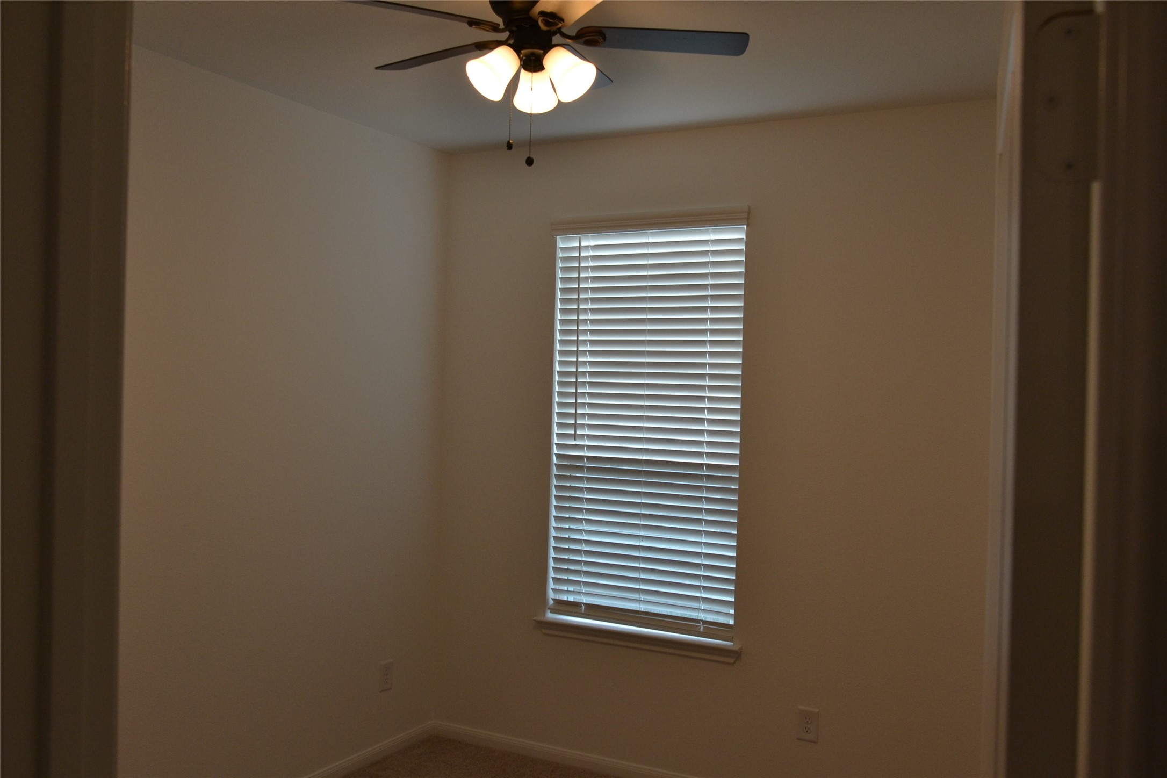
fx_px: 972
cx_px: 584
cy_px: 389
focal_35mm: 30
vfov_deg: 43.6
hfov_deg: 61.9
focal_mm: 20
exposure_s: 1/100
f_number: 5
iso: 400
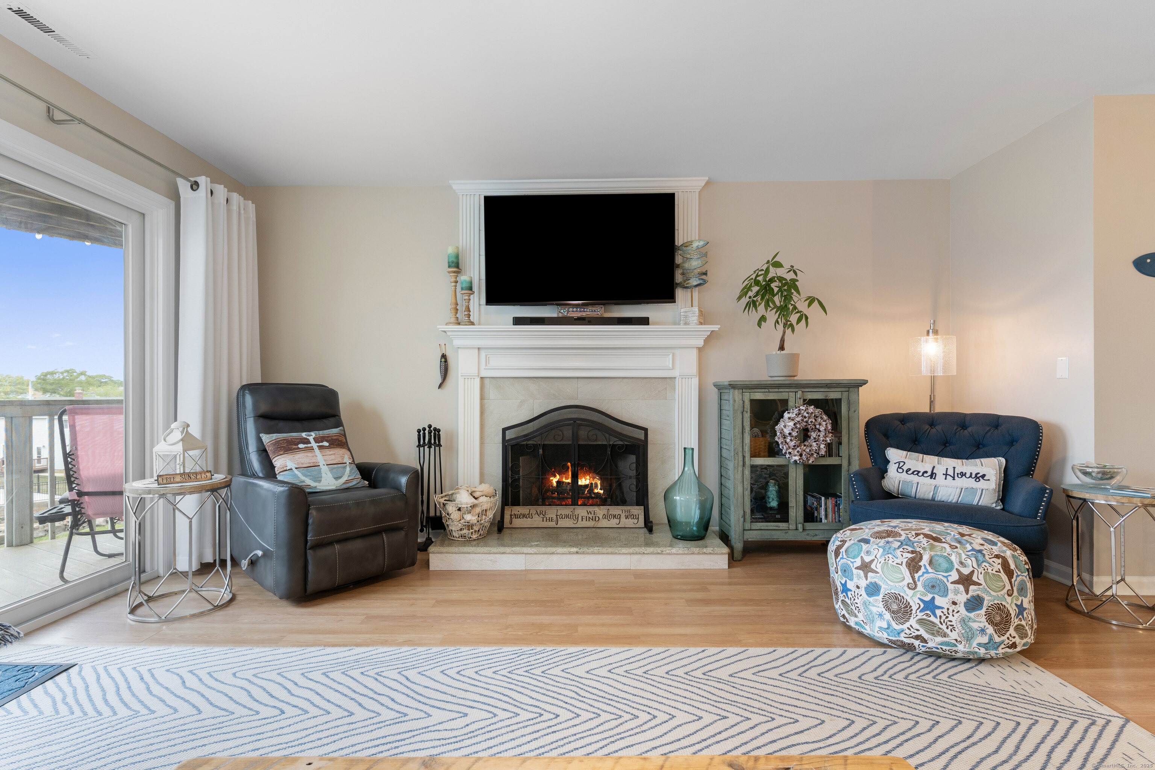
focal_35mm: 17
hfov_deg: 93.3
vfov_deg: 70.4
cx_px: 578
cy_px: 385
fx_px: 545
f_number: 8
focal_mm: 17
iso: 320
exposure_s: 1/4
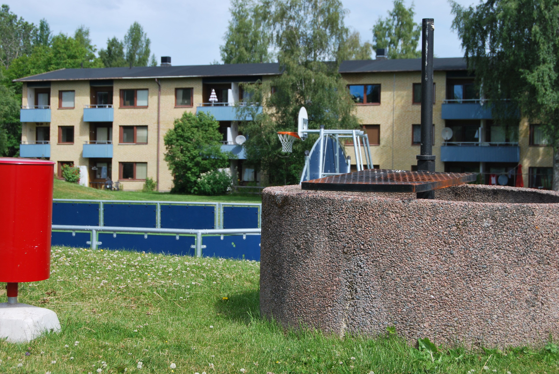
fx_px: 1049
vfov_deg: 20.2
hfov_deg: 29.8
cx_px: 280
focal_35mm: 68
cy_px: 187
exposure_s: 1/200
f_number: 8
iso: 100
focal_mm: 45
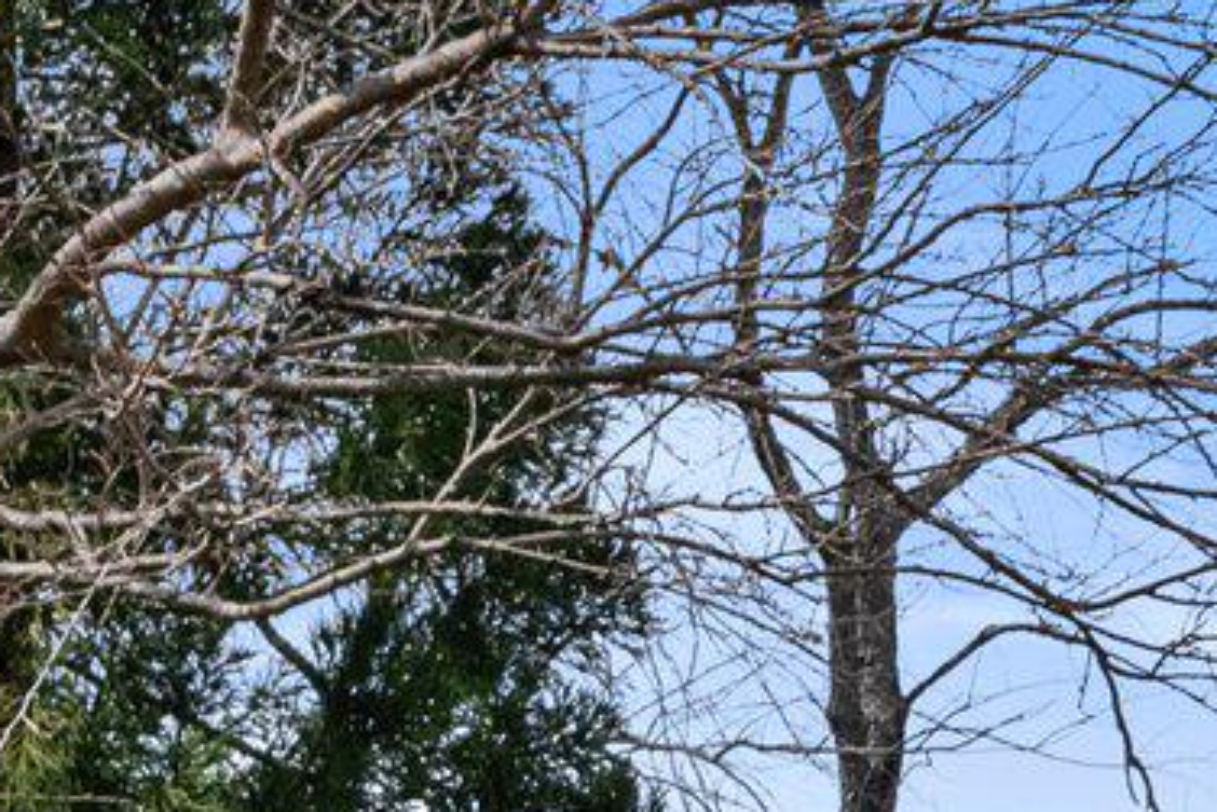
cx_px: 1764
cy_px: 1354
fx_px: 6256
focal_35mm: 185
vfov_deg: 7.3
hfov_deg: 10.7
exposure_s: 1/1000
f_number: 8
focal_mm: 34
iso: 640
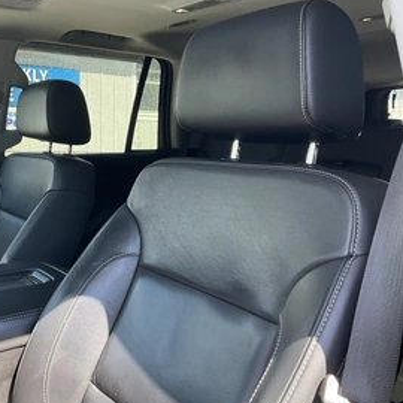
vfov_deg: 43.9
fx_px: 501
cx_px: 110
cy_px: 194
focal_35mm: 38
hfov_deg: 42.8
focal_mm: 3
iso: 25
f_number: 1.8
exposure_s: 1/122
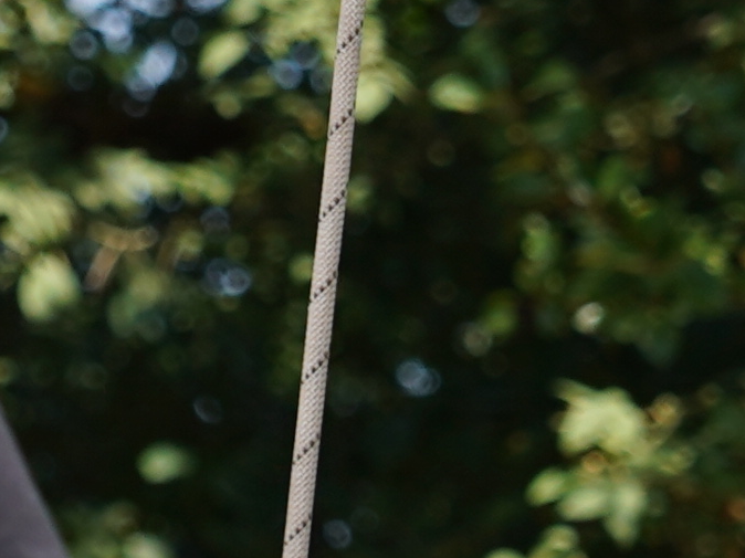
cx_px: -1408
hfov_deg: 2.2
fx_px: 19341
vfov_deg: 1.7
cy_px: 206
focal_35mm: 899
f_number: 6.3
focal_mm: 105
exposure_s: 1/200
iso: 100
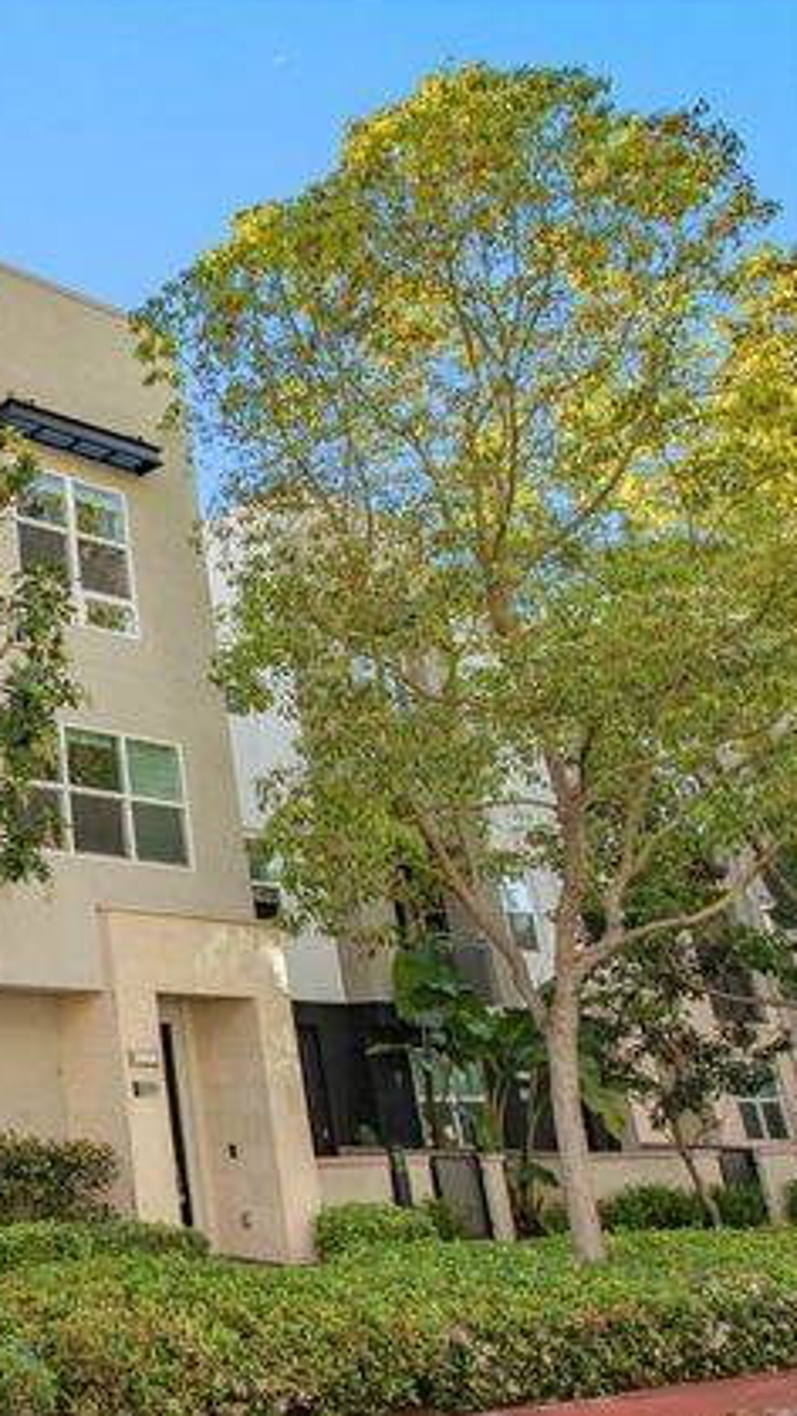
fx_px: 1201
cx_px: -267
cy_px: 701
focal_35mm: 32
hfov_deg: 29.0
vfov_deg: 61.0
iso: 200
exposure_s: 1/320
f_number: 9
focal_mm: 20
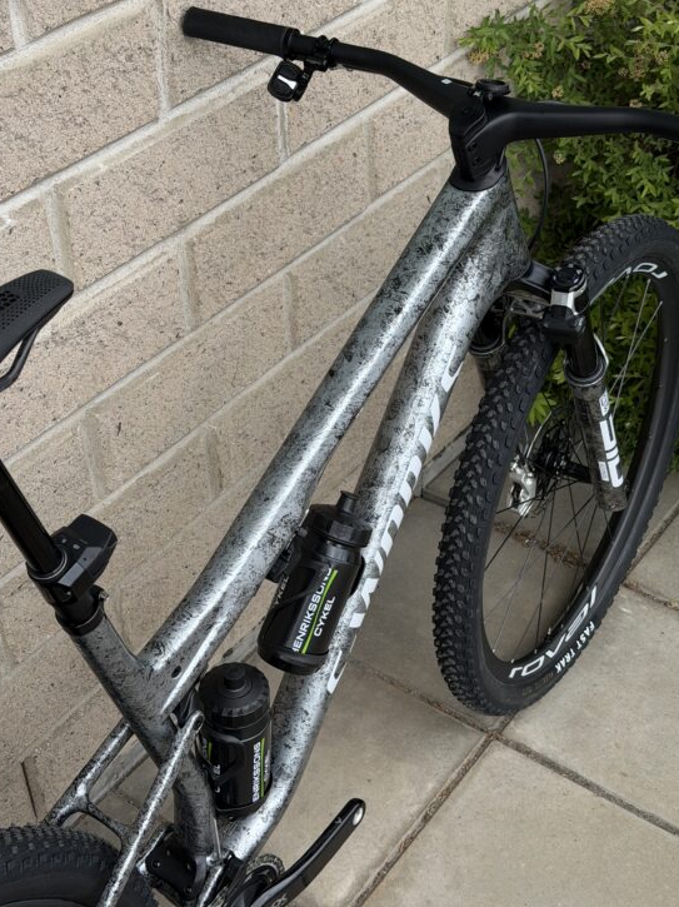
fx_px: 1387
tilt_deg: -38.1
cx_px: 339
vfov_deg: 36.2
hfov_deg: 27.5
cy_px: 438
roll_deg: +1.9
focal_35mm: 53
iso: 64
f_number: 1.78
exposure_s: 1/1575
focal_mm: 6.76
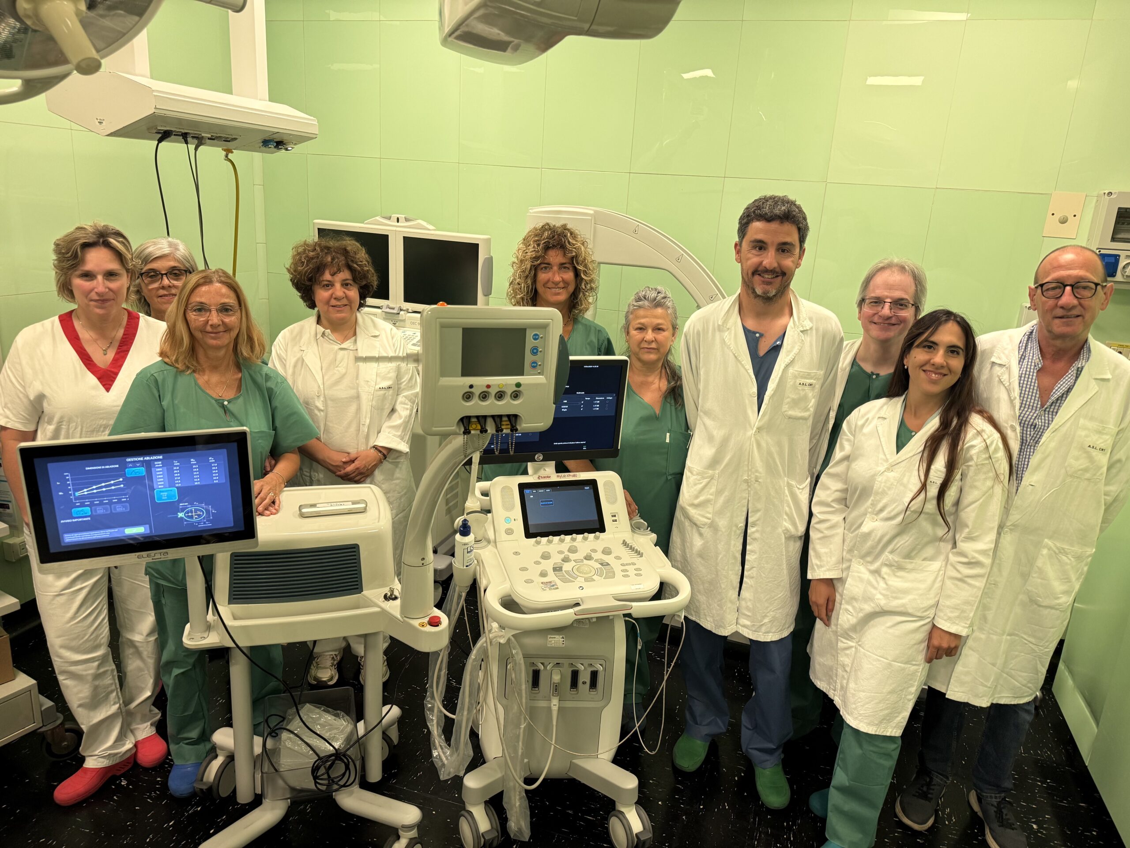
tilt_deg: -15.6
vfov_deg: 56.8
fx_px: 783
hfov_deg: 71.6
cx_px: 565
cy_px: 424
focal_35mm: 24
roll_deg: -3.6
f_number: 1.78
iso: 160
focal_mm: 6.76
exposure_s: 1/50
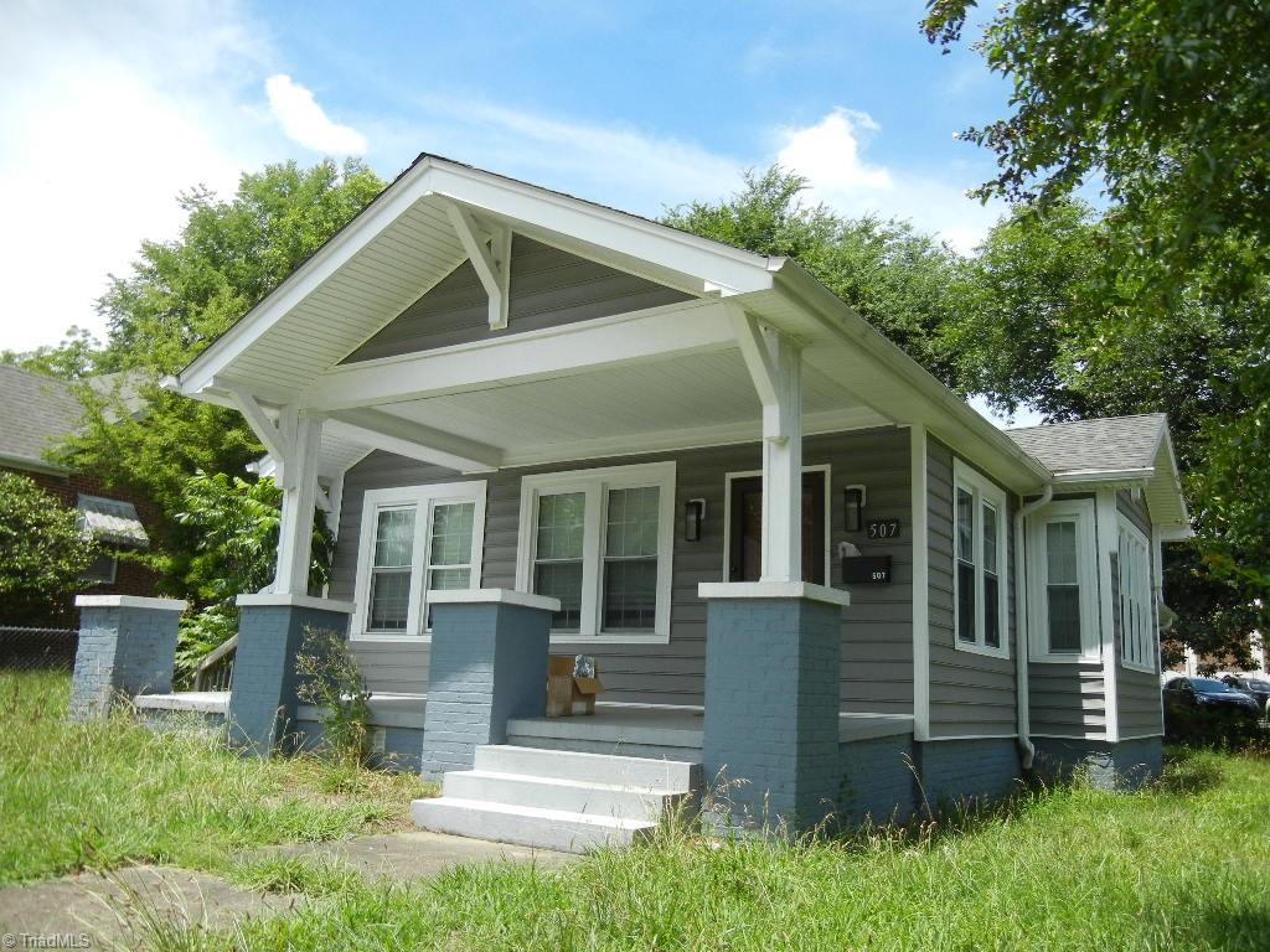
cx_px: 635
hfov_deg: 60.0
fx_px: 1101
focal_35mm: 30
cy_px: 476
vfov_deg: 46.8
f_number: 3.5
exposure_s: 1/835
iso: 160
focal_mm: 5.4
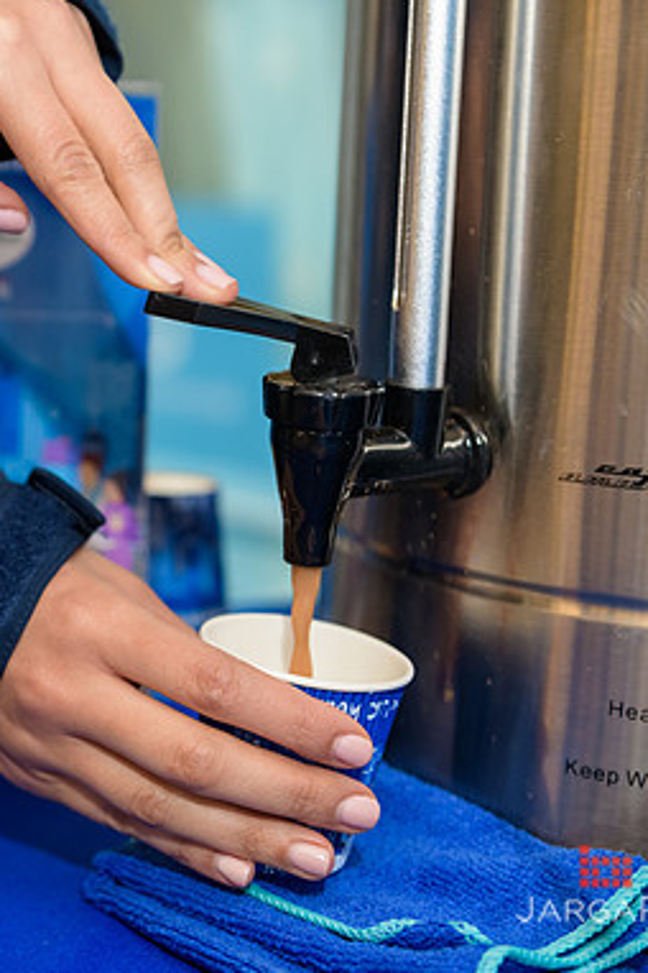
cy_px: 484
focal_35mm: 73
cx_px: 20
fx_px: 1971
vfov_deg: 27.7
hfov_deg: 18.3
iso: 800
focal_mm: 48
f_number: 3.2
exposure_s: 1/125
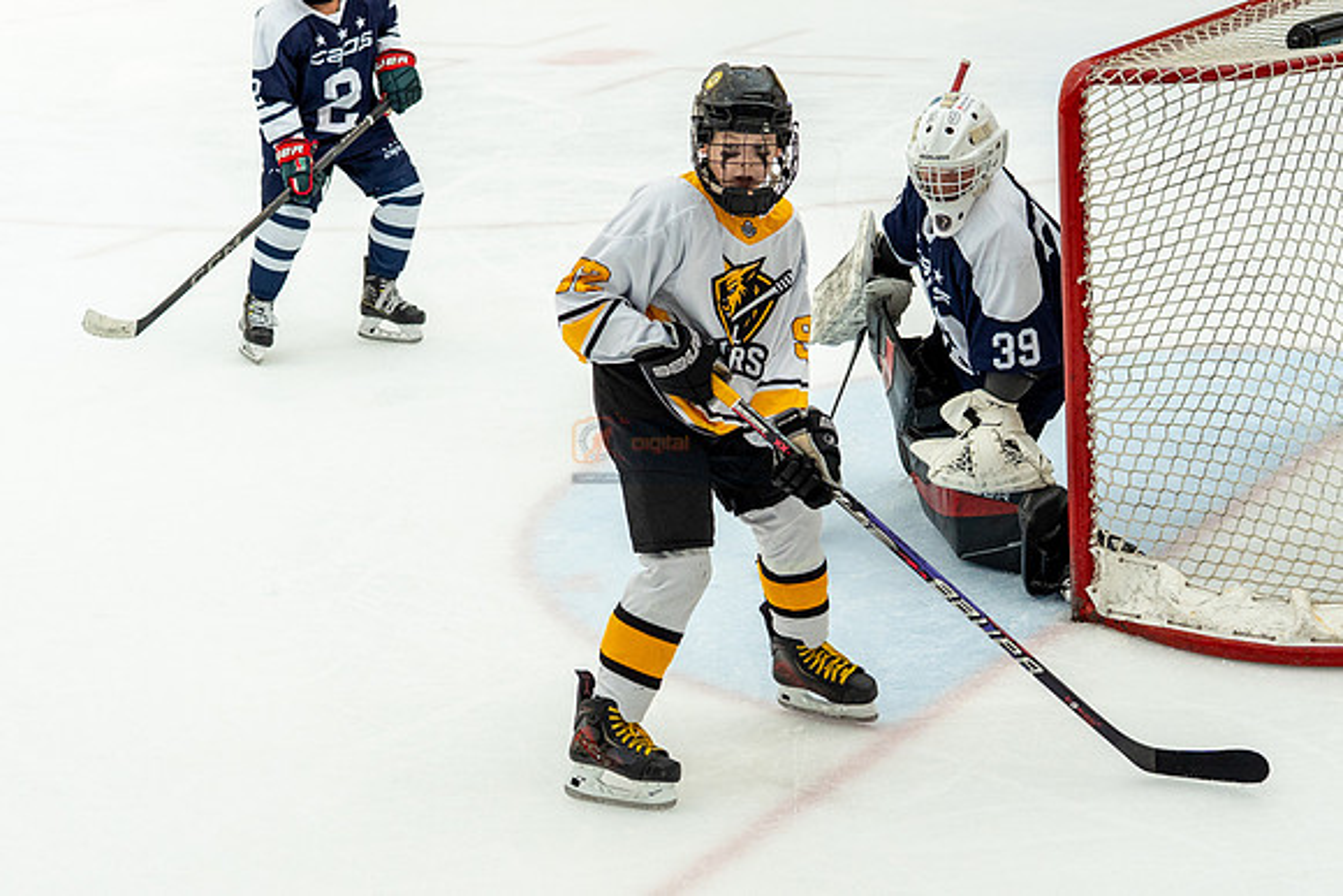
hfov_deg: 24.0
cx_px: 534
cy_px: 485
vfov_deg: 16.2
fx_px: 3147
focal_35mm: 84
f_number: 3.5
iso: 800
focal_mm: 47
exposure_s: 1/1600
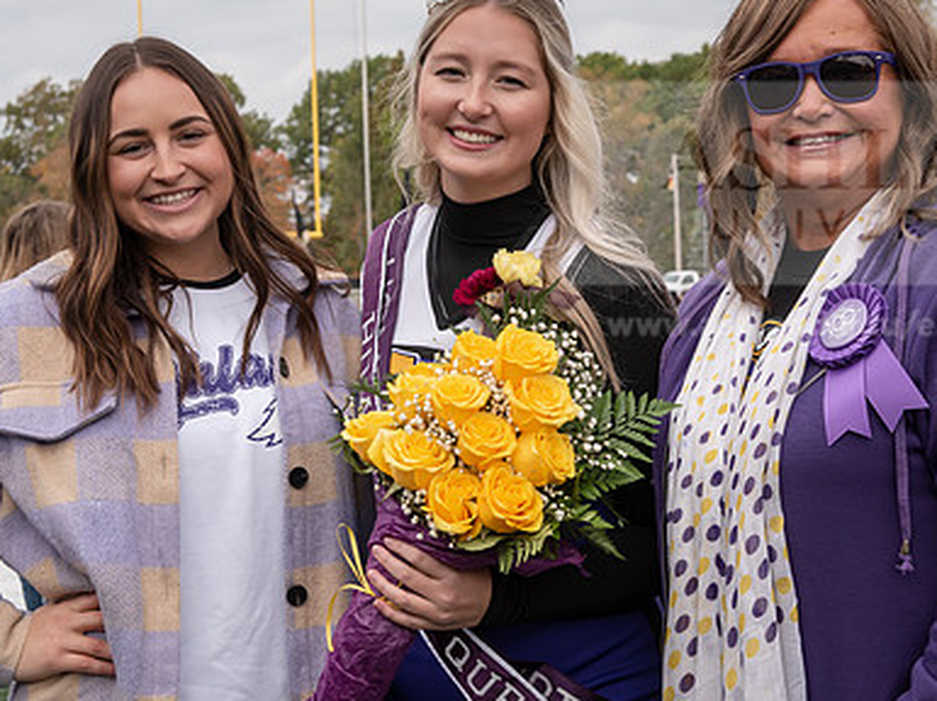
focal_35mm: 78
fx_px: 2109
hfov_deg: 25.0
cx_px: 499
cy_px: 343
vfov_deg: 18.9
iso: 500
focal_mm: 48
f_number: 8
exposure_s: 1/640
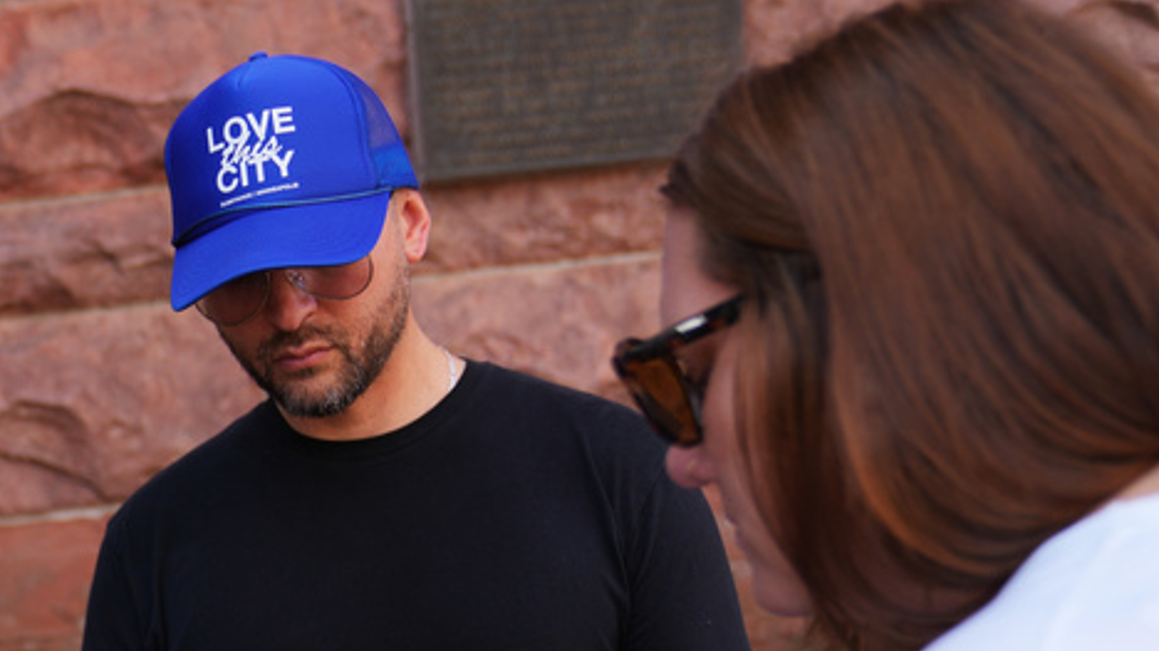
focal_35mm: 71
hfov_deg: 27.6
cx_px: -62
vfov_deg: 16.4
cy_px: 760
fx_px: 2181
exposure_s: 1/400
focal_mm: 31
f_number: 2.8
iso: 125
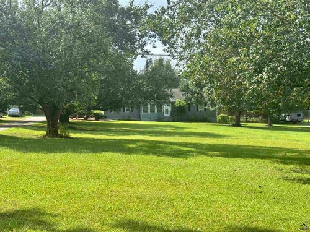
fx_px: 430
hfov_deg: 39.7
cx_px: 155
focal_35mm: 48
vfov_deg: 30.3
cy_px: 116
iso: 64
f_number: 1.78
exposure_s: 1/1681
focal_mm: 6.76
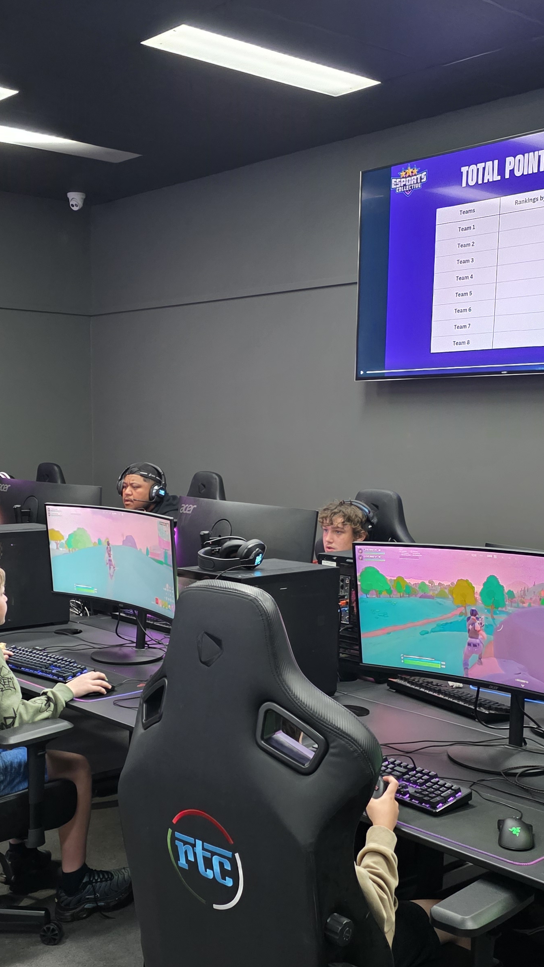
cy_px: 560
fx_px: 1077
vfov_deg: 48.2
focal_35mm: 42
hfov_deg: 28.2
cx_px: 180
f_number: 1.7
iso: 800
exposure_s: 1/100
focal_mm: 6.25
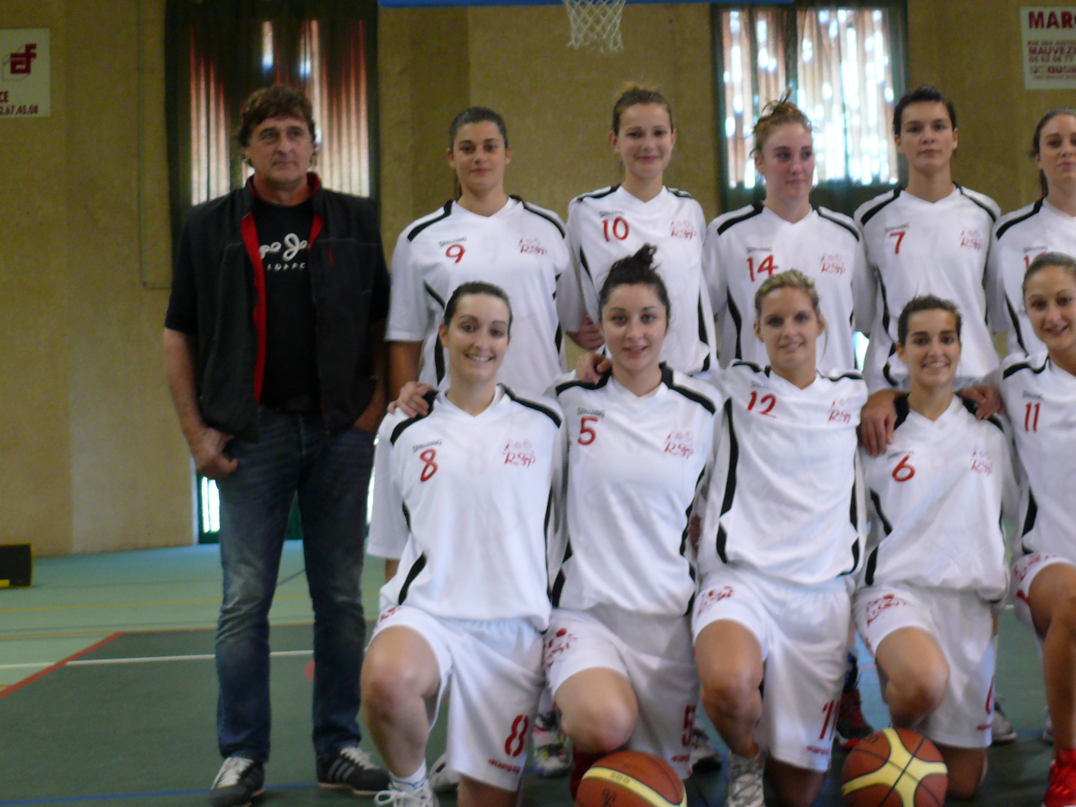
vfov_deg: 27.5
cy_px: 331
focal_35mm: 53
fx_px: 1648
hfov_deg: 35.6
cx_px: 757
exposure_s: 1/30
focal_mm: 7.4
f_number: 2.8
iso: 125
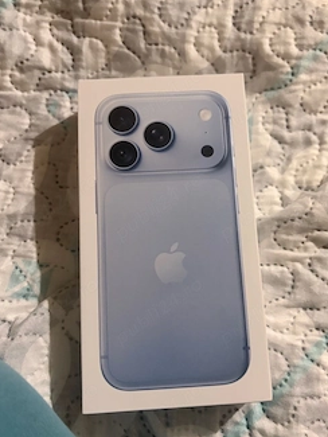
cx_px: 186
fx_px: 404
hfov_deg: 44.1
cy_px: 223
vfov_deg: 56.8
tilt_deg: -73.0
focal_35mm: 32
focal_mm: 5.96
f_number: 1.6
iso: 400
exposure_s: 1/33
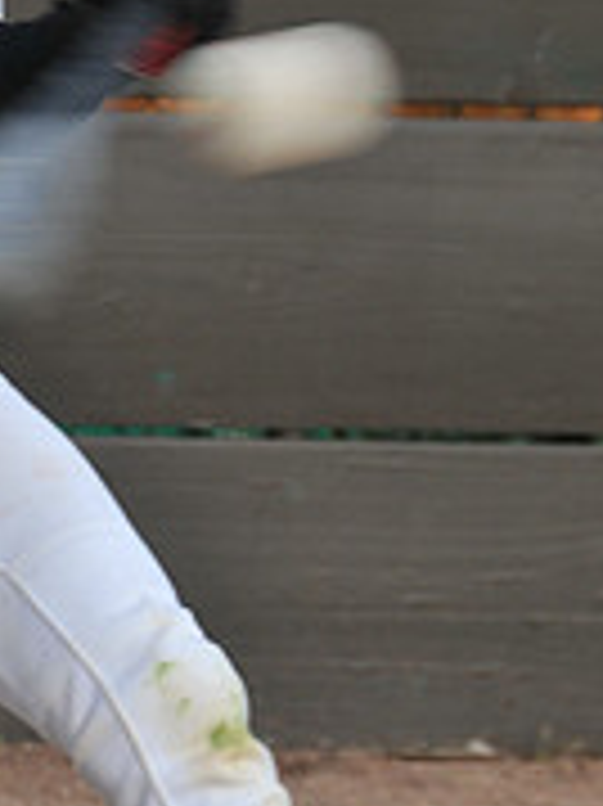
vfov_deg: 2.5
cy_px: 203
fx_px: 18464
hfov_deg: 1.9
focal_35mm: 794
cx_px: -146
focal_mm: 170
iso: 200
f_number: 11
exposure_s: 1/250
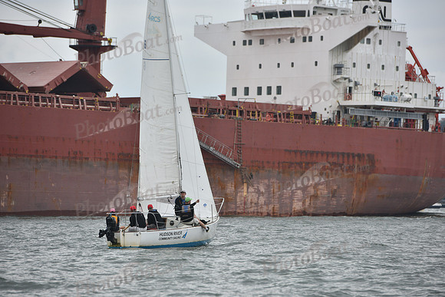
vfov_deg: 6.9
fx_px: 2473
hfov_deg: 10.3
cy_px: 148
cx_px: 222
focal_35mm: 200
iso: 320
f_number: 5.6
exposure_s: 1/1250
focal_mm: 200
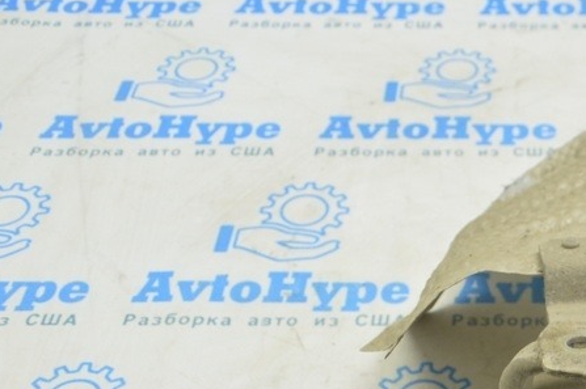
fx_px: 1173
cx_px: 581
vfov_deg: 18.5
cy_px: 350
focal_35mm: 72
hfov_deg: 26.6
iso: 400
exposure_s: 1/13
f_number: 7.1
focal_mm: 21
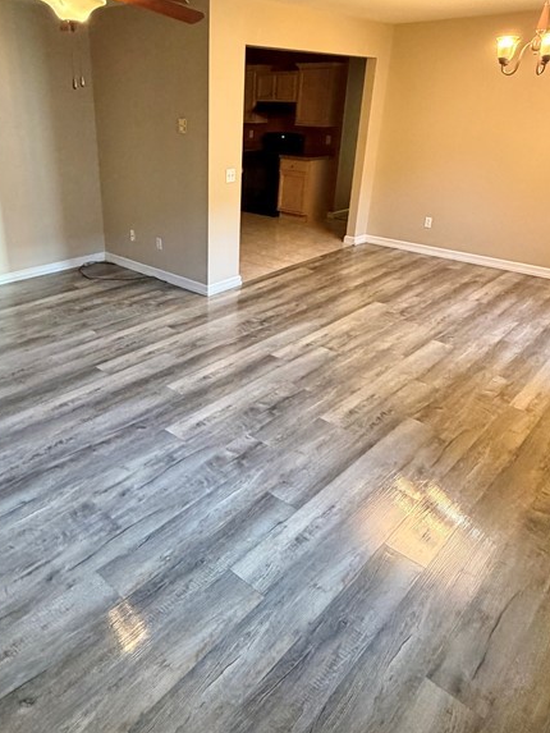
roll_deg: -0.5
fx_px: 529
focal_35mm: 25
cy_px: 345
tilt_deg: -26.2
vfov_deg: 69.3
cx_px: 206
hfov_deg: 54.3
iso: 500
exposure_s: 1/60
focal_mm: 2.22
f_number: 2.2
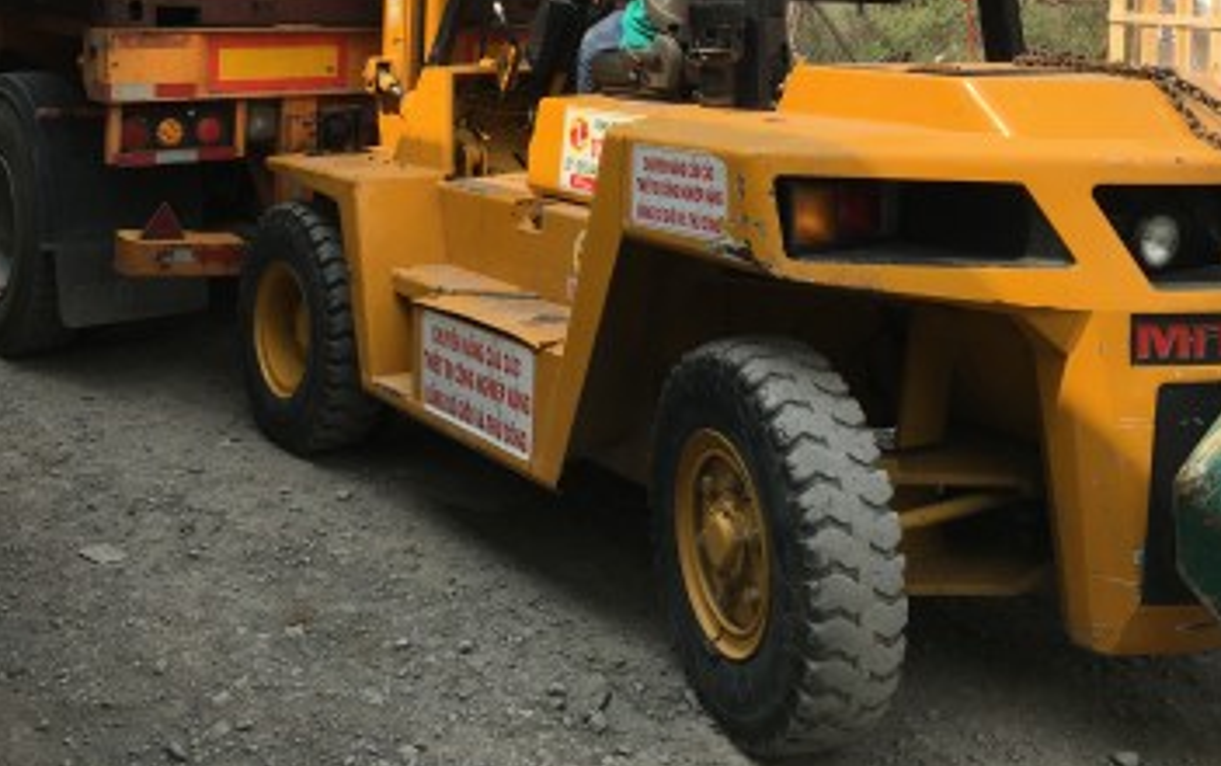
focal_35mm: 42
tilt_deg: +2.6
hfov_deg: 47.2
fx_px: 1399
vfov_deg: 28.5
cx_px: 605
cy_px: -21
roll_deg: -1.0
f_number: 2.2
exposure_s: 1/1099
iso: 25
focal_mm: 4.15
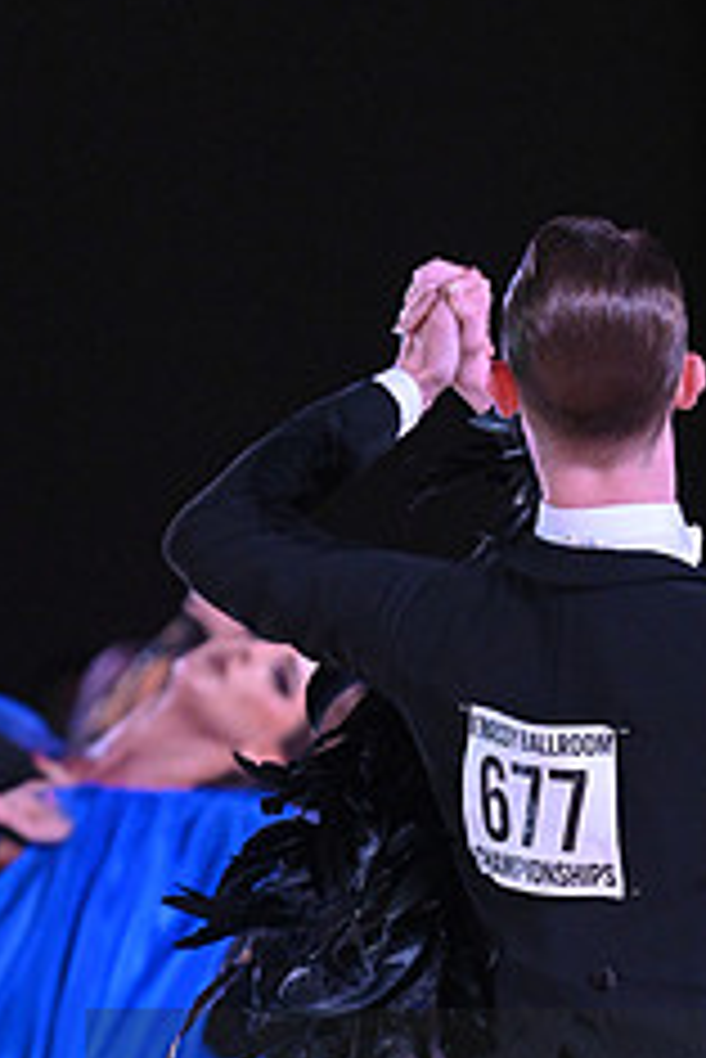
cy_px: 1162
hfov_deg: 3.1
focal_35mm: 444
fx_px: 13041
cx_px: 708
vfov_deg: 4.6
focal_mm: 180
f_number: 4
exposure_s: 1/400
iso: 3200
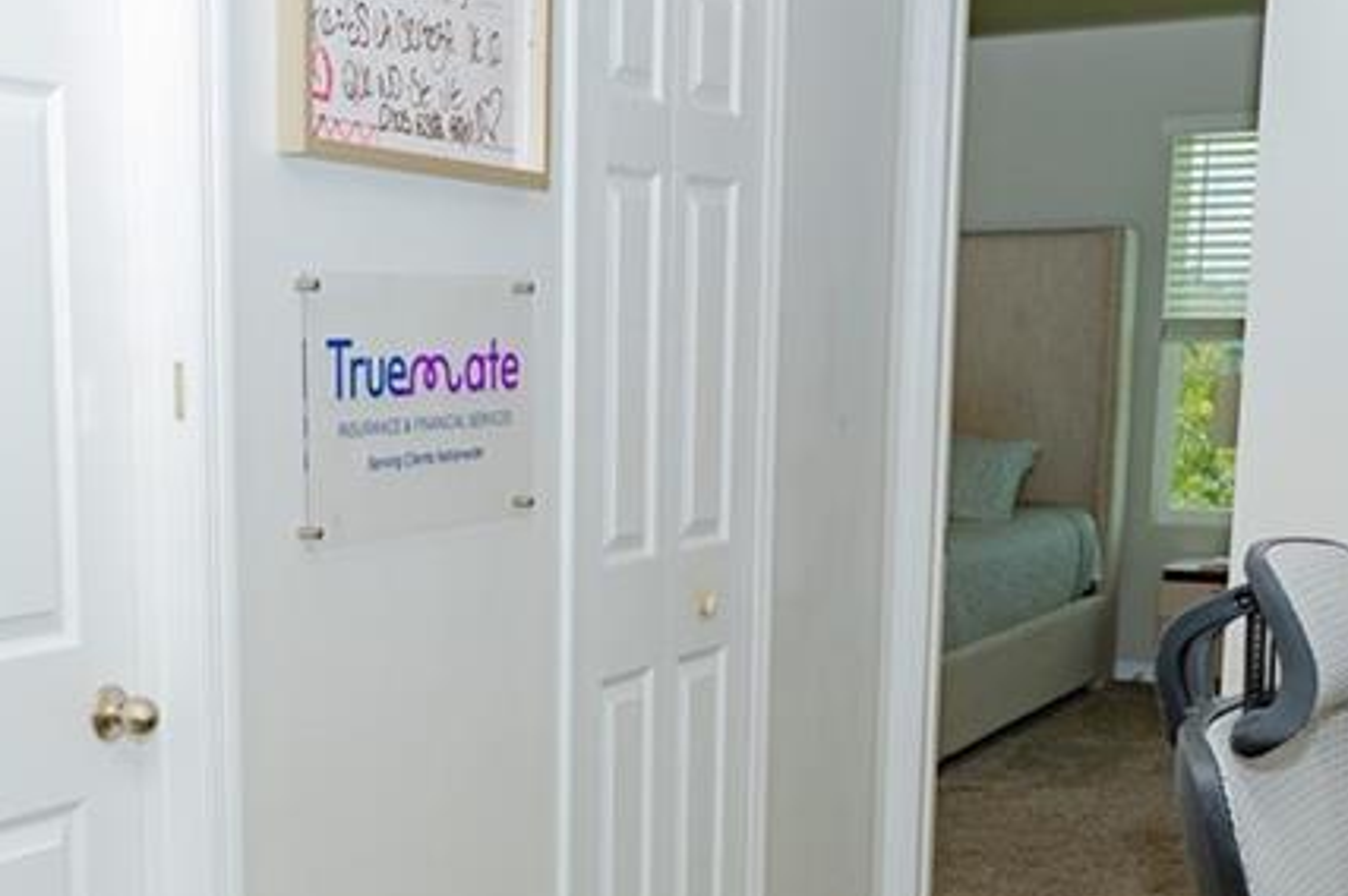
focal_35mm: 60
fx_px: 2245
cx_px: 325
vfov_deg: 22.2
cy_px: 757
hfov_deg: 32.7
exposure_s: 1/250
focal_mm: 16
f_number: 4
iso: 100
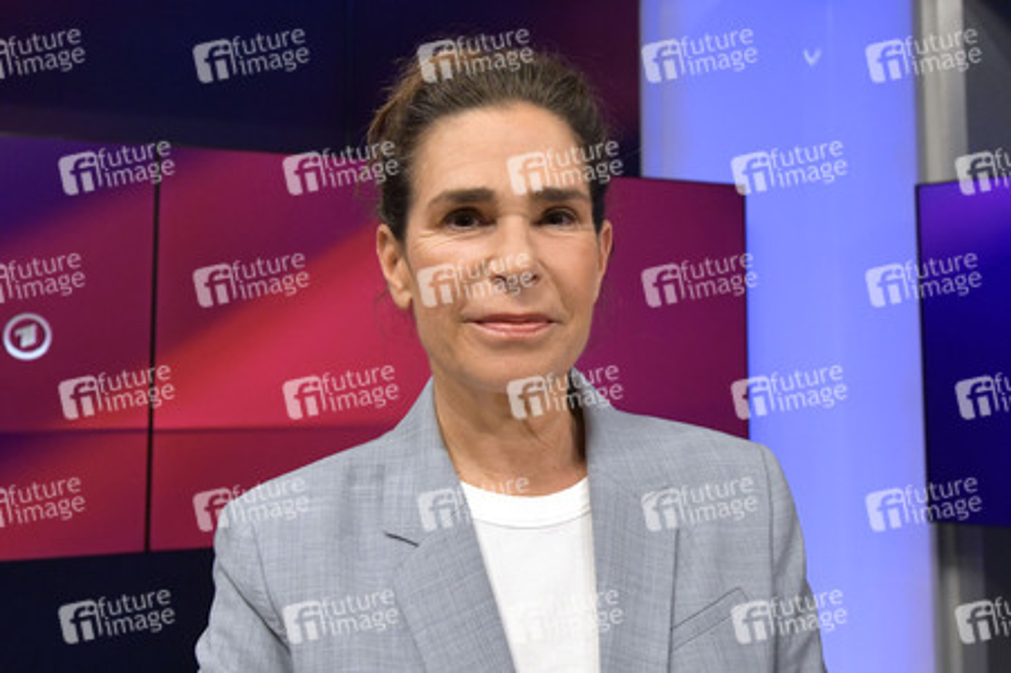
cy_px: 336
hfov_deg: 55.8
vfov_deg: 38.8
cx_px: 506
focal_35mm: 34
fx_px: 954
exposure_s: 1/200
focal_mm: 34
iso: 2500
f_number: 6.3
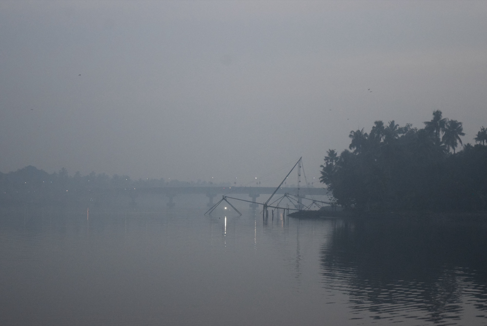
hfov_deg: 24.6
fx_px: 1117
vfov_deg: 16.6
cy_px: 163
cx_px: 244
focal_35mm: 82
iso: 3600
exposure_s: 1/60
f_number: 5.6
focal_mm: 55
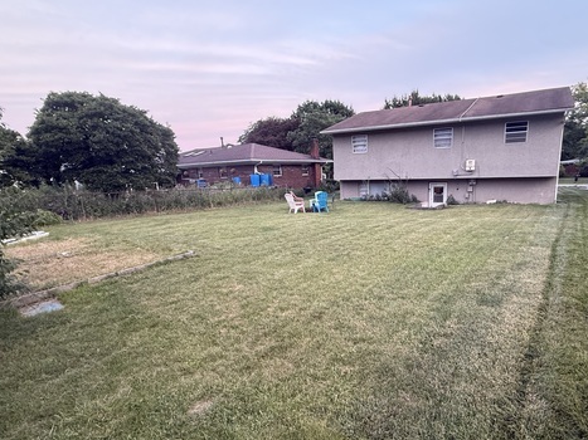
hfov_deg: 80.9
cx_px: 351
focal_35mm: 20
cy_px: 253
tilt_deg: -13.7
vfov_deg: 65.6
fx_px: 340
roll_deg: +2.0
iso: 320
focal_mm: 2.22
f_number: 2.2
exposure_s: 1/74
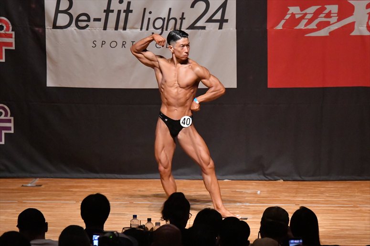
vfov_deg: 5.4
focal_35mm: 255
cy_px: 123
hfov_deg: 8.1
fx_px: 2620
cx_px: 185
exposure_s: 1/400
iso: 12800
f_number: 5.6
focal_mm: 170
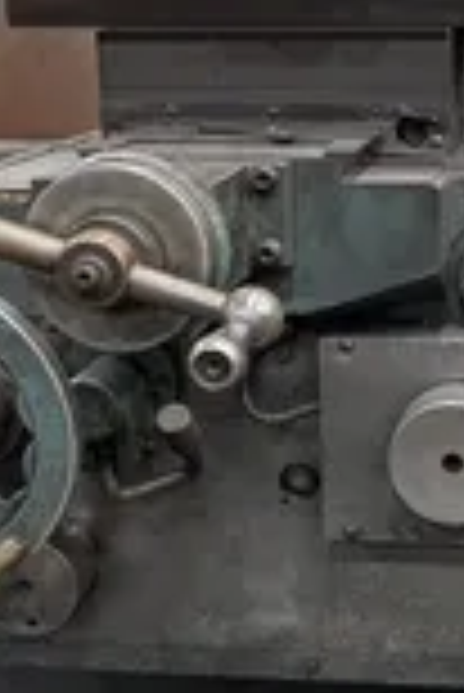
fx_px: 1254
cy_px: 331
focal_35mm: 65
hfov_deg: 20.3
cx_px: 459
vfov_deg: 30.9
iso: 563
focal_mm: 6.9
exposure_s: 1/120
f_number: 1.68
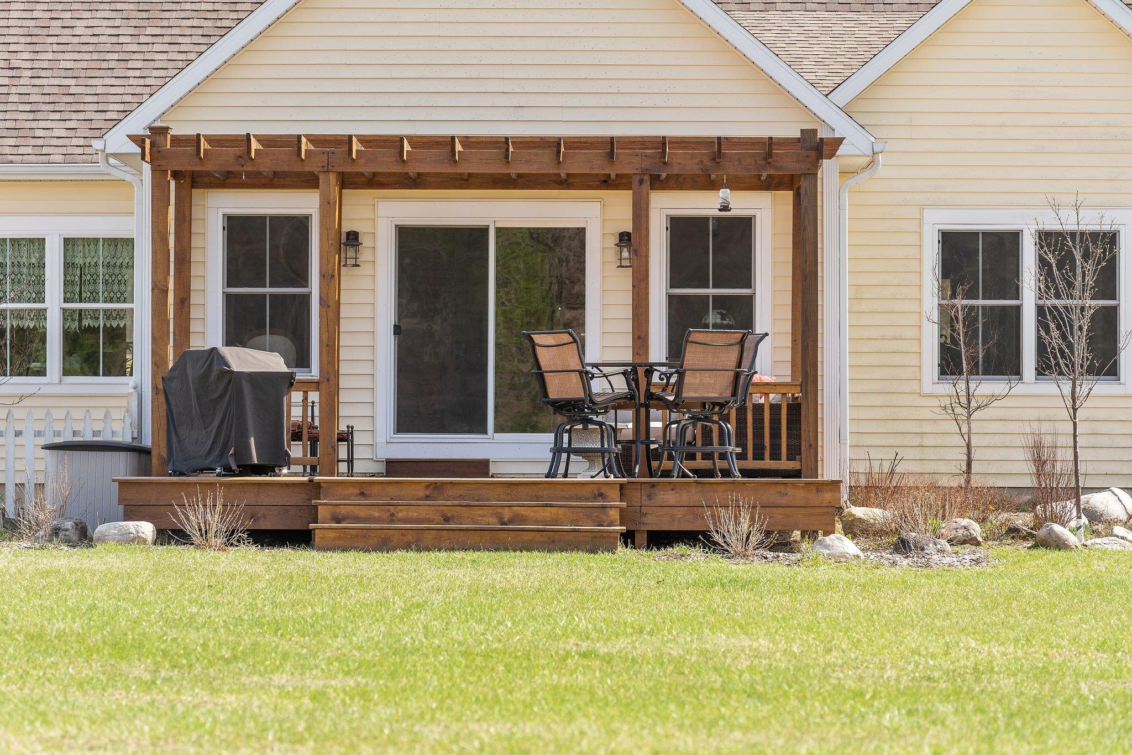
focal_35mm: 180
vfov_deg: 7.6
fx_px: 5659
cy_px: 378
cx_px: 566
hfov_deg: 11.4
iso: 100
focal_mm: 180
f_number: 4.5
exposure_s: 1/320
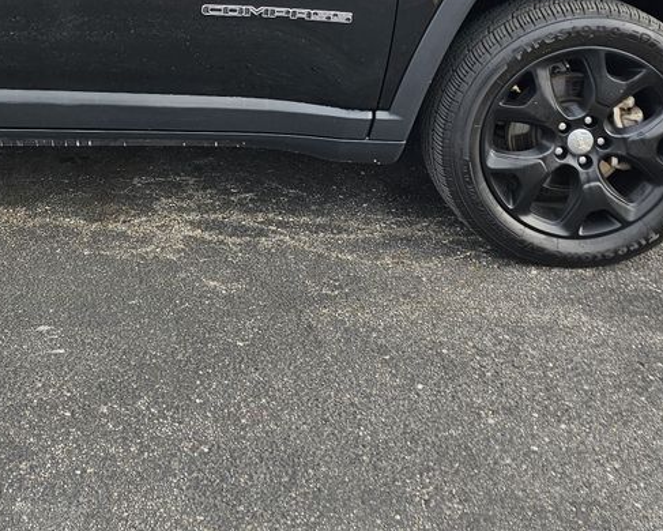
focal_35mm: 59
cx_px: 50
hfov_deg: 30.4
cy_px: -56
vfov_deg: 24.1
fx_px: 1158
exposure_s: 1/359
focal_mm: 6.3
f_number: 1.7
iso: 32
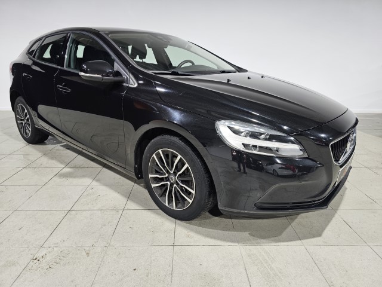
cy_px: 144
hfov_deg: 73.9
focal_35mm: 23
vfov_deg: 58.9
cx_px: 191
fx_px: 254
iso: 160
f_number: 1.7
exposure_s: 1/100
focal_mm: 6.3
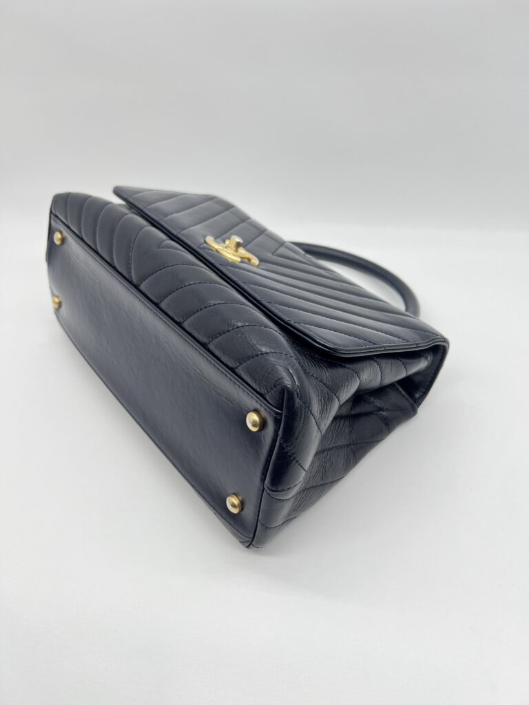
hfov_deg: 53.1
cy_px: 352
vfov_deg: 67.3
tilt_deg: -39.9
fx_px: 530
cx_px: 264
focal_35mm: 26
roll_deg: +5.8
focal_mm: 5.7
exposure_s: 1/100
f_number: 1.5
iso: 40
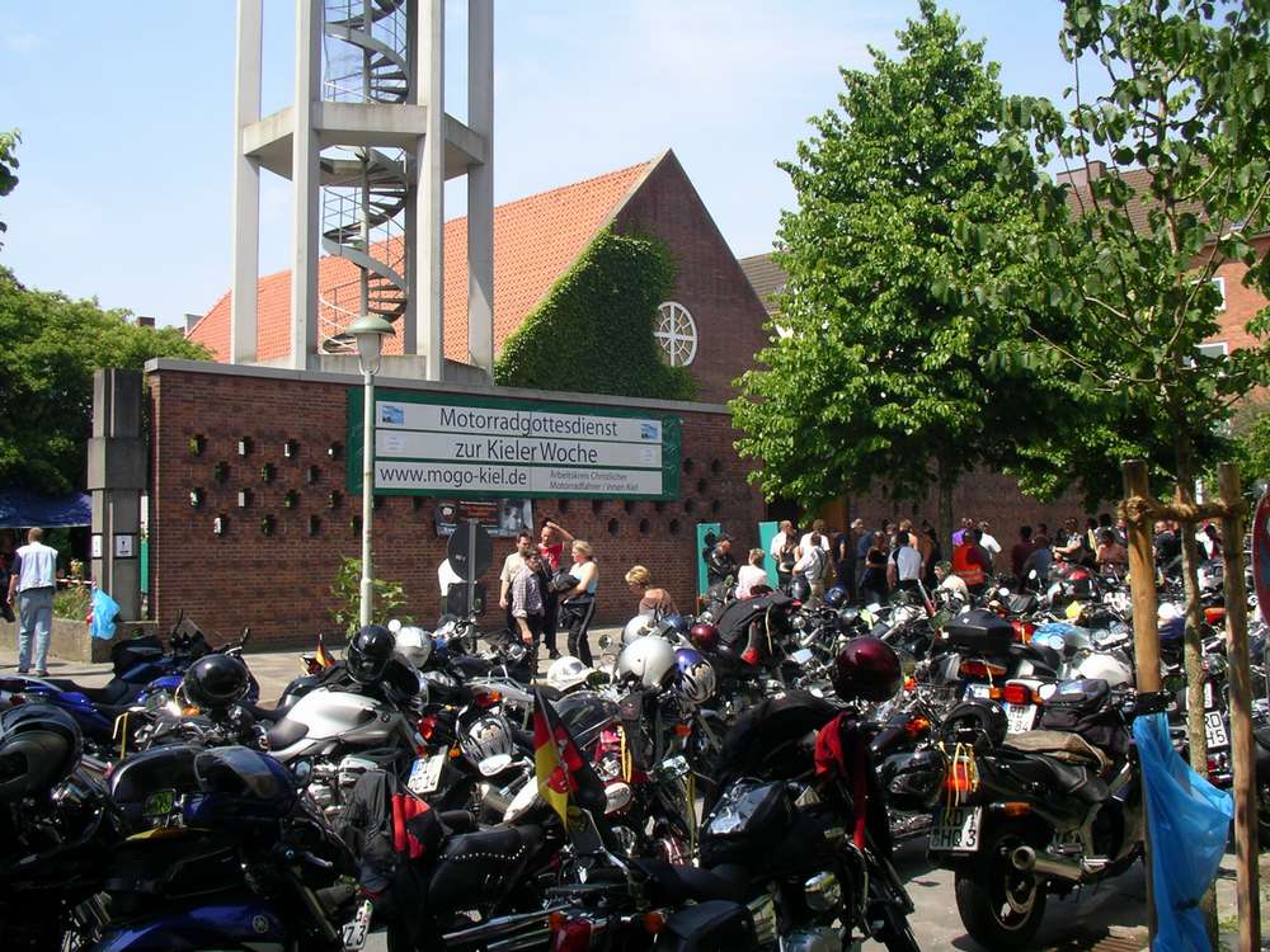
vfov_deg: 38.7
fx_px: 1357
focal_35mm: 37
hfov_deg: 50.1
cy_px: 476
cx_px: 635
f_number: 6.9
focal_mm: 5.7
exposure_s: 1/100
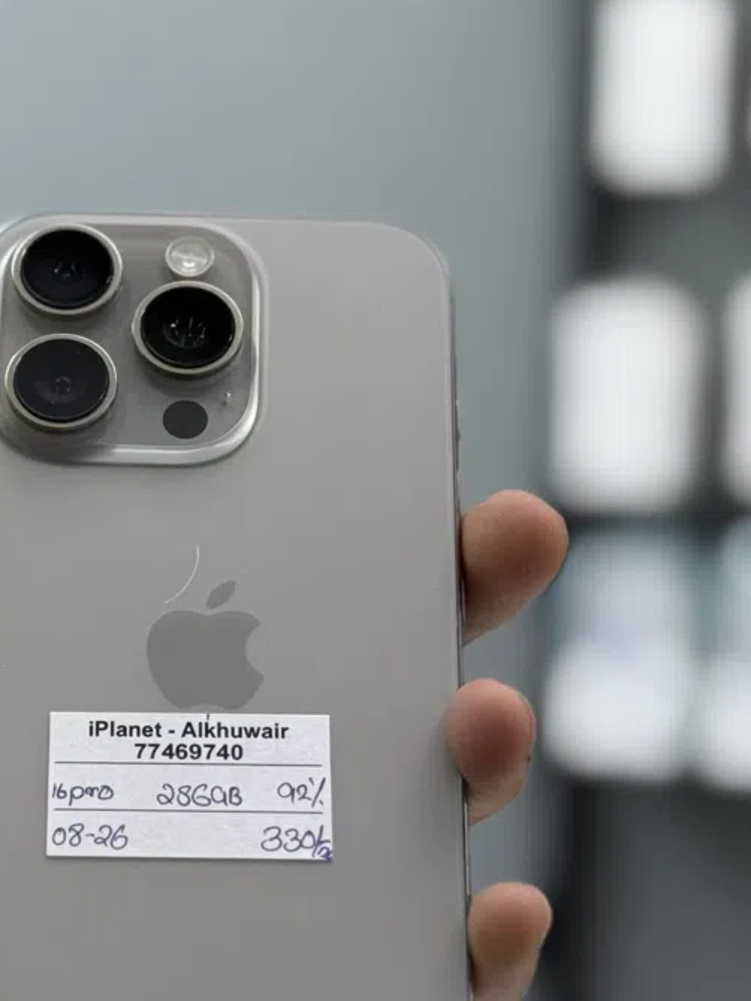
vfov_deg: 20.0
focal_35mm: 98
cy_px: 529
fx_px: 2834
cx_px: 79
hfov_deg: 14.9
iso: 100
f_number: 1.78
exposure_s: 1/100
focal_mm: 6.76
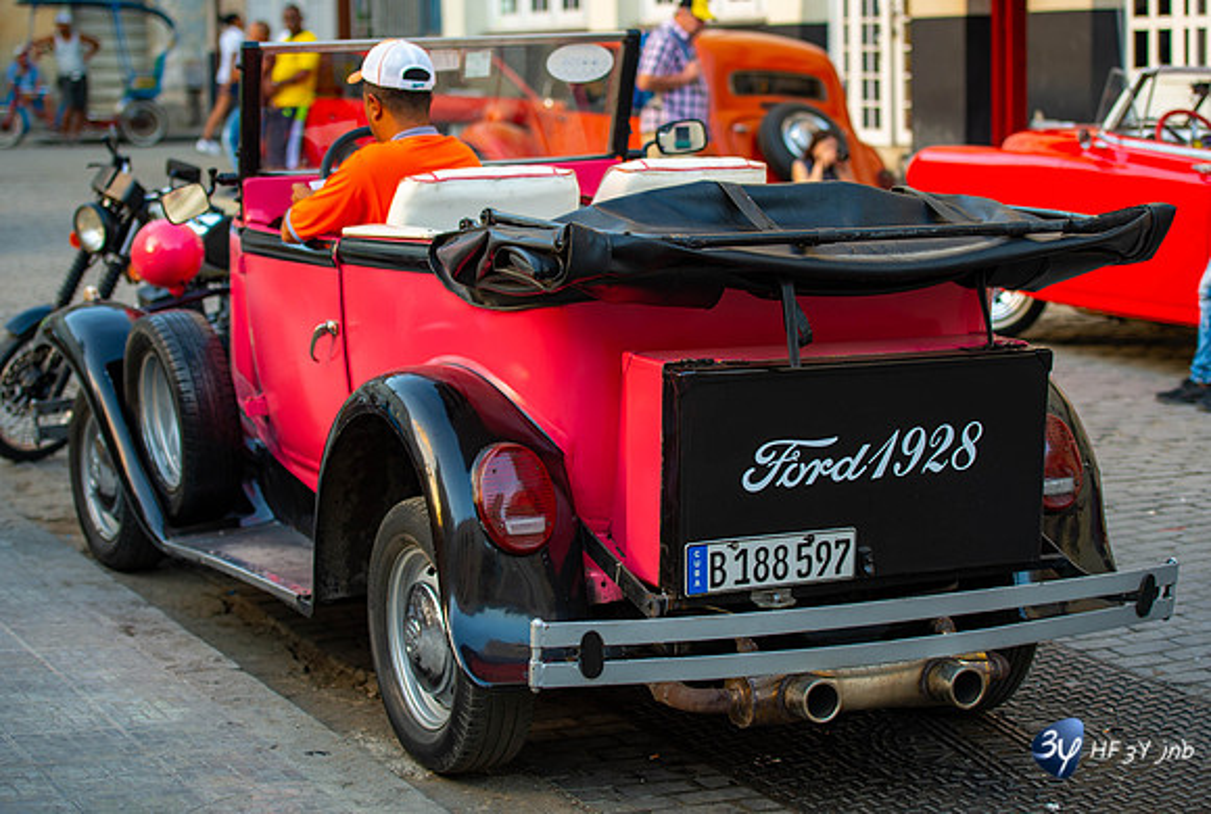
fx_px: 2571
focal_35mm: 76
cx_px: 632
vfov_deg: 18.0
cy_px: 374
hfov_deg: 26.5
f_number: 2.8
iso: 160
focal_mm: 70
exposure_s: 1/80
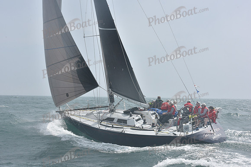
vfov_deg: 19.5
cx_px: 126
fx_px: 488
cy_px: 84
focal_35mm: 70
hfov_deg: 28.8
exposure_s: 1/800
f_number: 11
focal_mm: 70
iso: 320
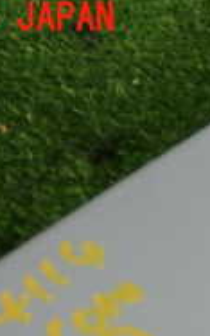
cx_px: 327
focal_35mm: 160
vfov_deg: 12.8
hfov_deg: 8.0
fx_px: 1464
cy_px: 401
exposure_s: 1/60
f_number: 3.1
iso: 200
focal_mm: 8.4
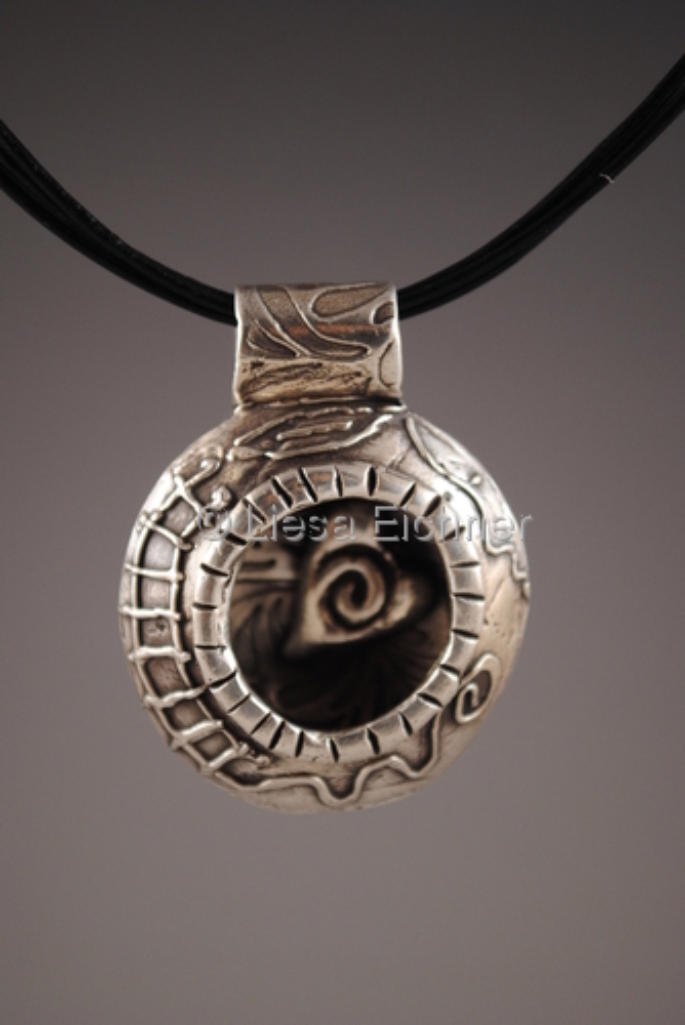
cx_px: 342
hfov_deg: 16.6
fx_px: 2351
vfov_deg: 24.6
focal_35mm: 82
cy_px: 512
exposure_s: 1/40
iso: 200
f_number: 5.6
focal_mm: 55
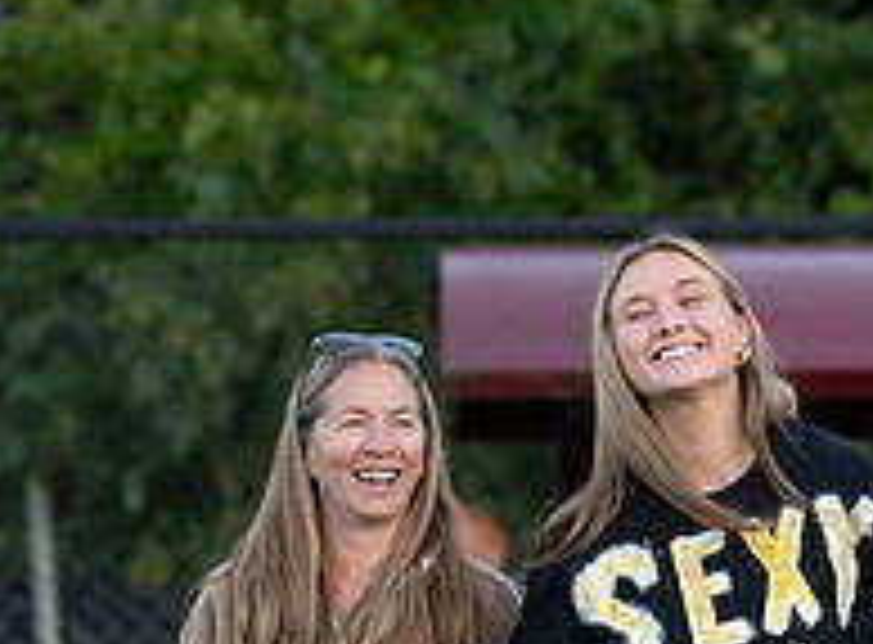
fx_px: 21280
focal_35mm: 849
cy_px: 667
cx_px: 858
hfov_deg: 2.3
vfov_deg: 1.7
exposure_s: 1/1000
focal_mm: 195
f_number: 3.5
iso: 1250
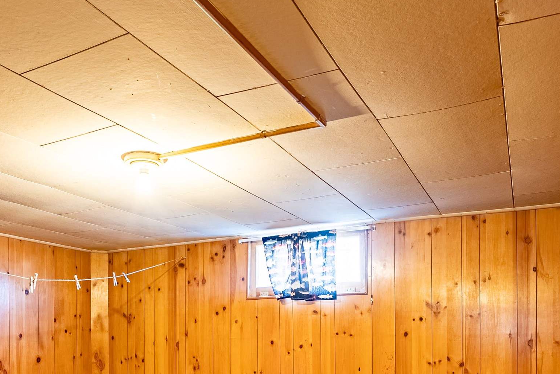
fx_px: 498
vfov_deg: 38.0
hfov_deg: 58.6
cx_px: 261
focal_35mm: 32
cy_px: 347
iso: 400
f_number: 8
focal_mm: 16
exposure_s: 1/40
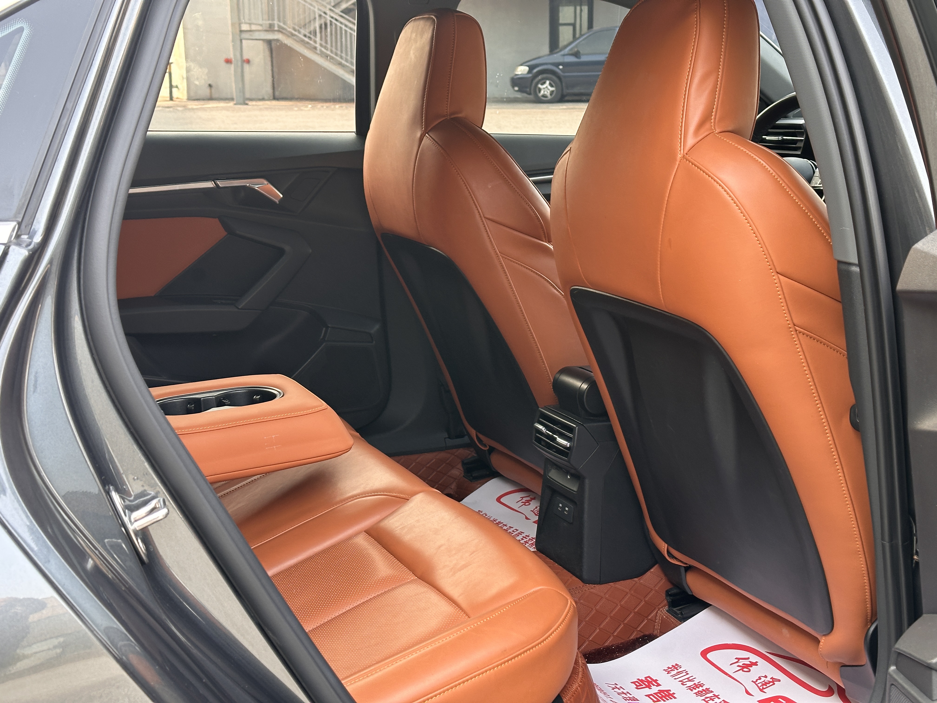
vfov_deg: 30.3
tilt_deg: -12.6
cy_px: 352
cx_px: 468
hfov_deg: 39.7
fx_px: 1299
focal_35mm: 48
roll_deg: +1.0
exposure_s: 1/67
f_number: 1.78
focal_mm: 6.86
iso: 80
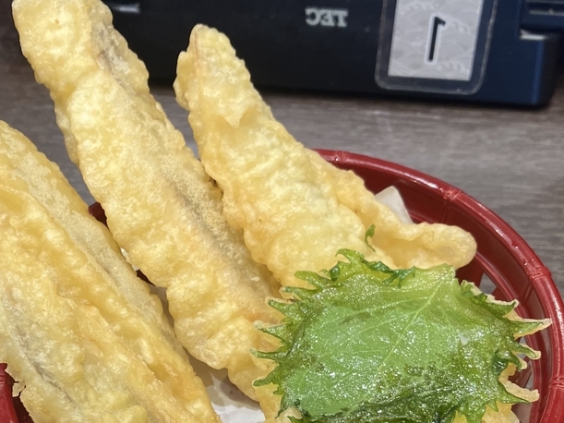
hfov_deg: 34.7
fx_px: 896
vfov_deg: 25.9
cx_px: 203
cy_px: 366
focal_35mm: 55
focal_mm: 3.99
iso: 50
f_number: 1.8
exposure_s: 1/118
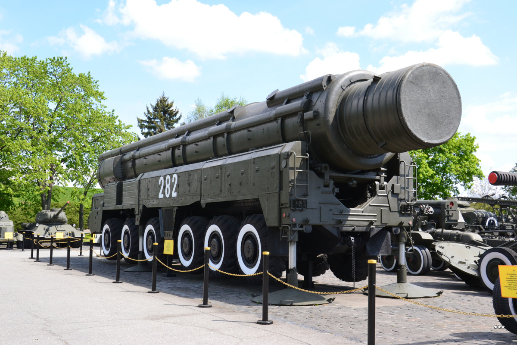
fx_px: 646
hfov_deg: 43.6
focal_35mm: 45
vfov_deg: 29.9
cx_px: 258
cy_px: 172
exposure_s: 1/320
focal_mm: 30
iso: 400
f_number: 10
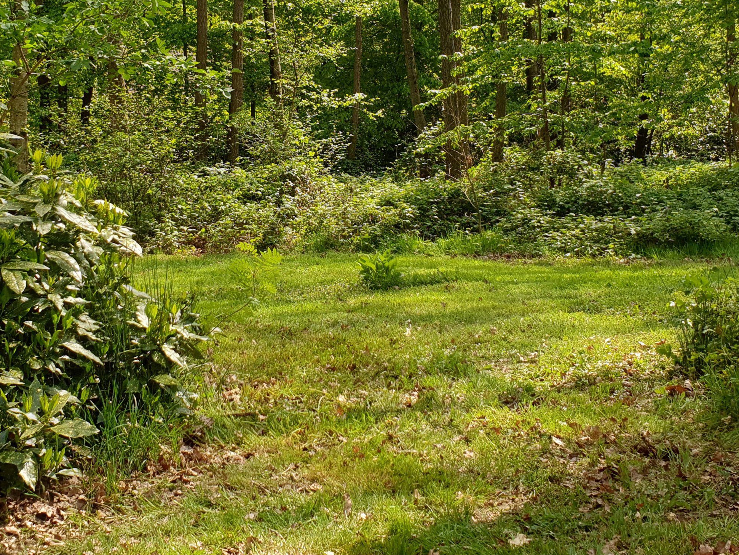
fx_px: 1153
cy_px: 133
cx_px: 312
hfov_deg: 35.5
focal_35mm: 54
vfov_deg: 26.7
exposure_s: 1/587
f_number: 2.4
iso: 50
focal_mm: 4.3
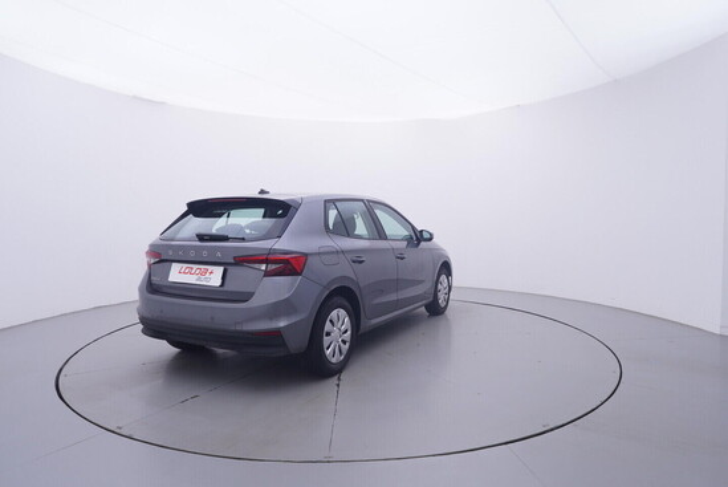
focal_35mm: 22
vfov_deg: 56.2
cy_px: 244
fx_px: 455
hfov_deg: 77.3
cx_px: 364
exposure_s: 1/80
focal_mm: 15
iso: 200
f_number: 5
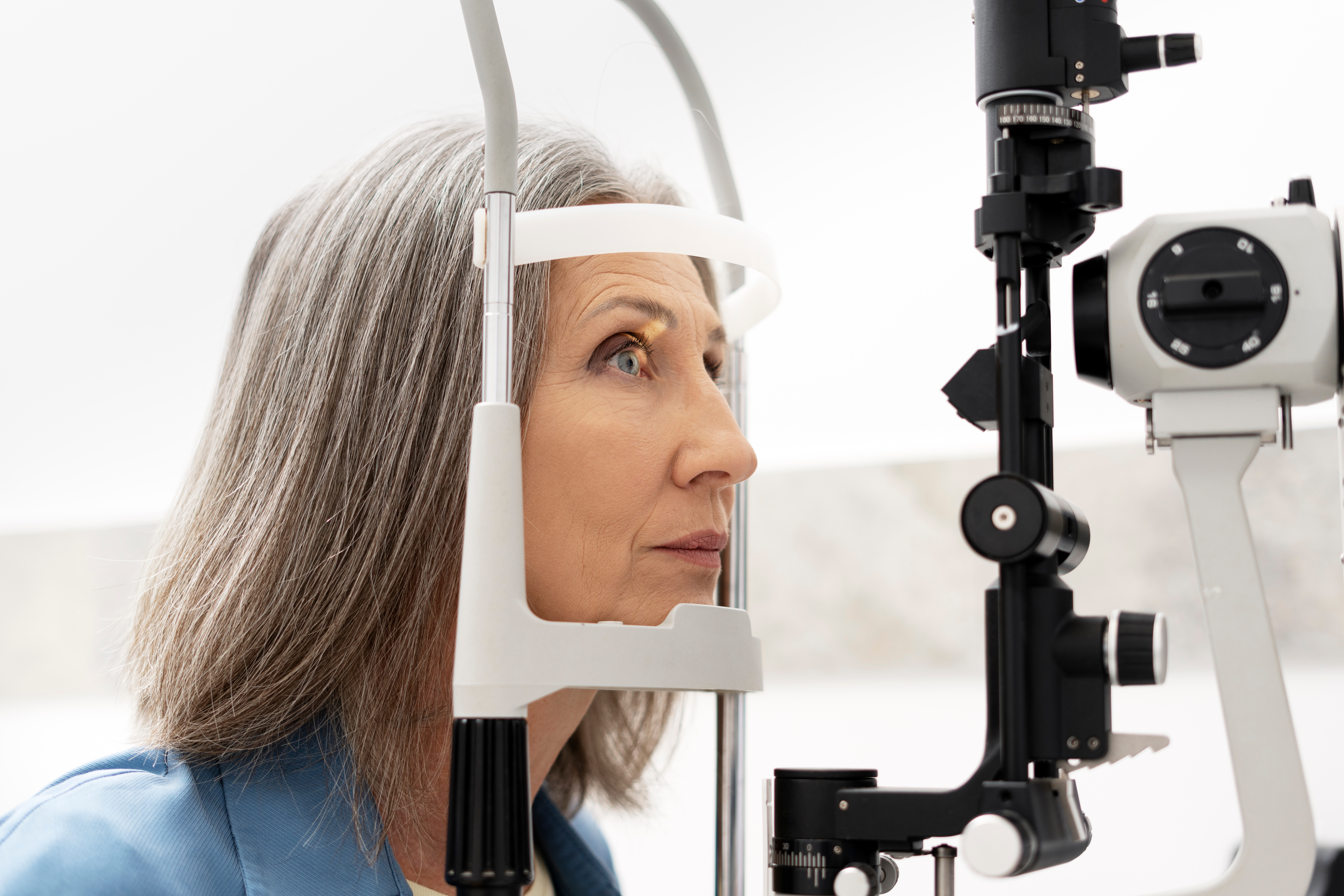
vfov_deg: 27.0
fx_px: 1867
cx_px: 672
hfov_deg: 39.6
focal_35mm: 50
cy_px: 448
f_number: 2.5
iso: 250
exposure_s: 1/200
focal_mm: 50
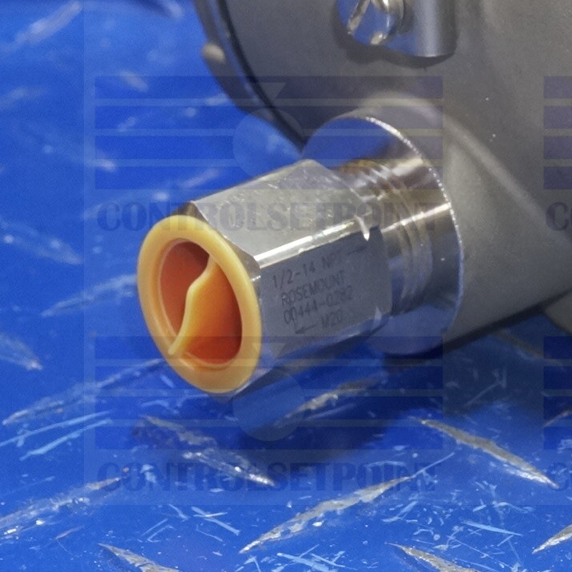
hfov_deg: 9.9
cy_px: -17
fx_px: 3253
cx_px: 672
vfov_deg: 10.0
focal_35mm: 174
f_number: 10
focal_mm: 40
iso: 800
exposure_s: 1/15
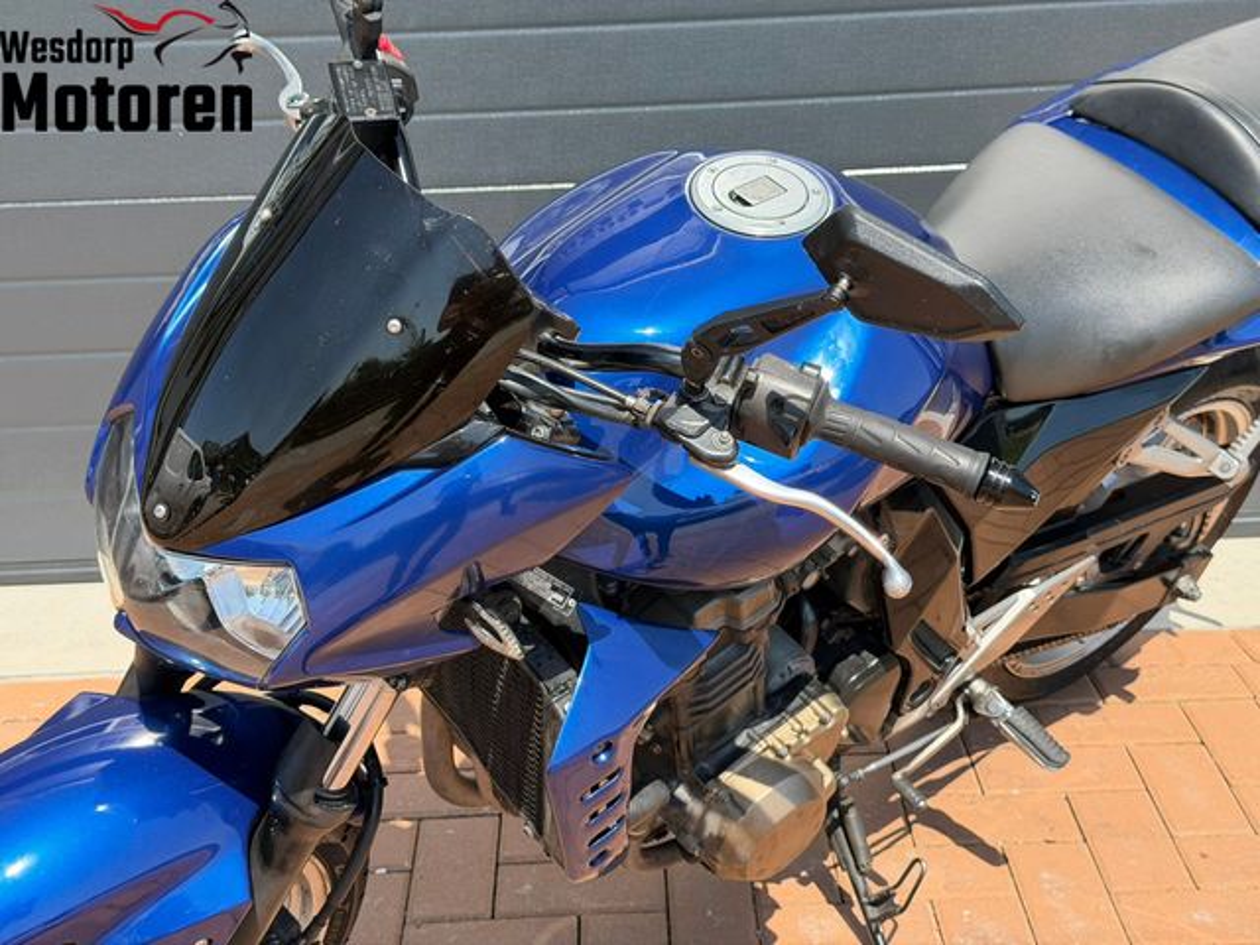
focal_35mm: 48
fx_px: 1747
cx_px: 630
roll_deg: +2.9
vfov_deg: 30.3
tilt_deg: -22.2
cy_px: 472
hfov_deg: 39.7
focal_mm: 6.76
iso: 100
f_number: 1.78
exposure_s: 1/1980
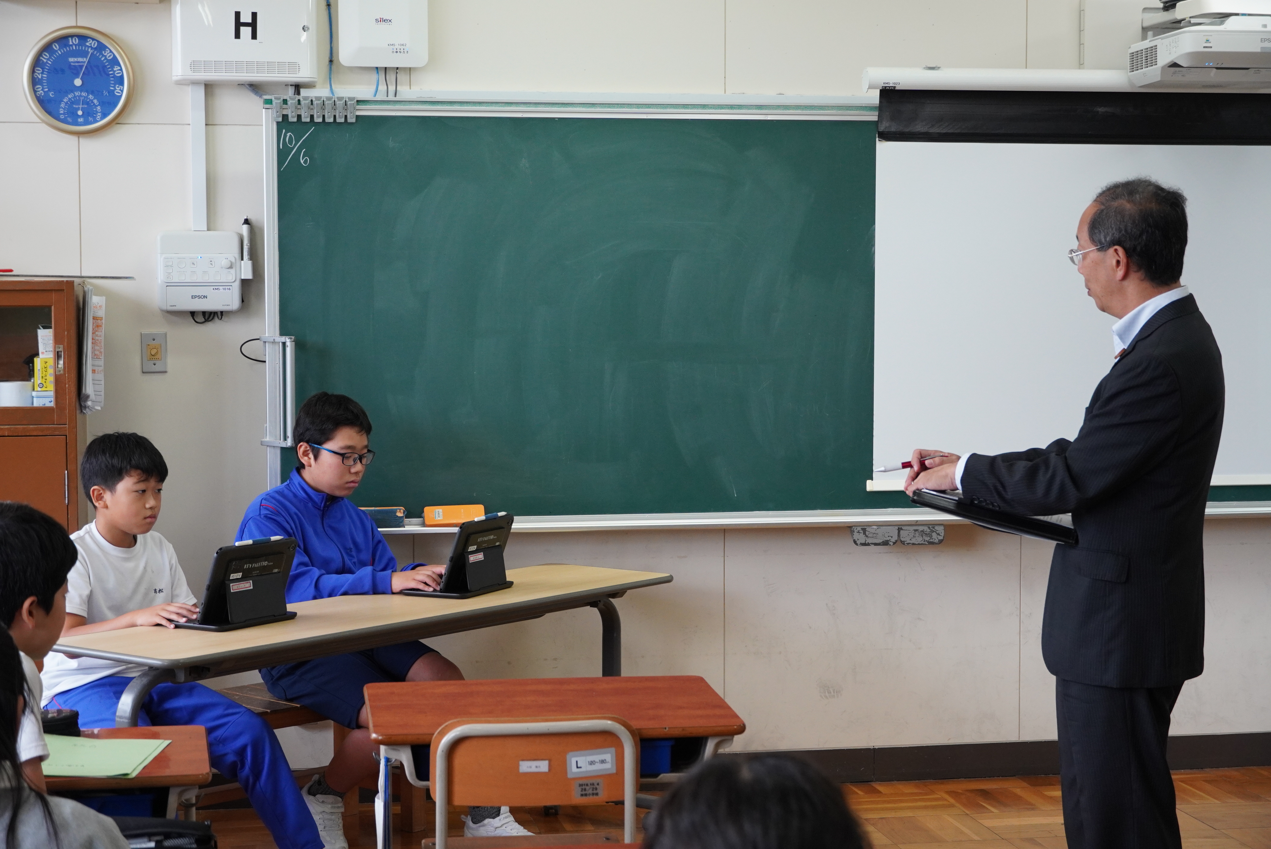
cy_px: 424
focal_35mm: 64
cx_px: 636
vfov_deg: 21.1
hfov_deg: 31.2
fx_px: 2278
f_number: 5
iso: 1000
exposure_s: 1/160
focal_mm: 43
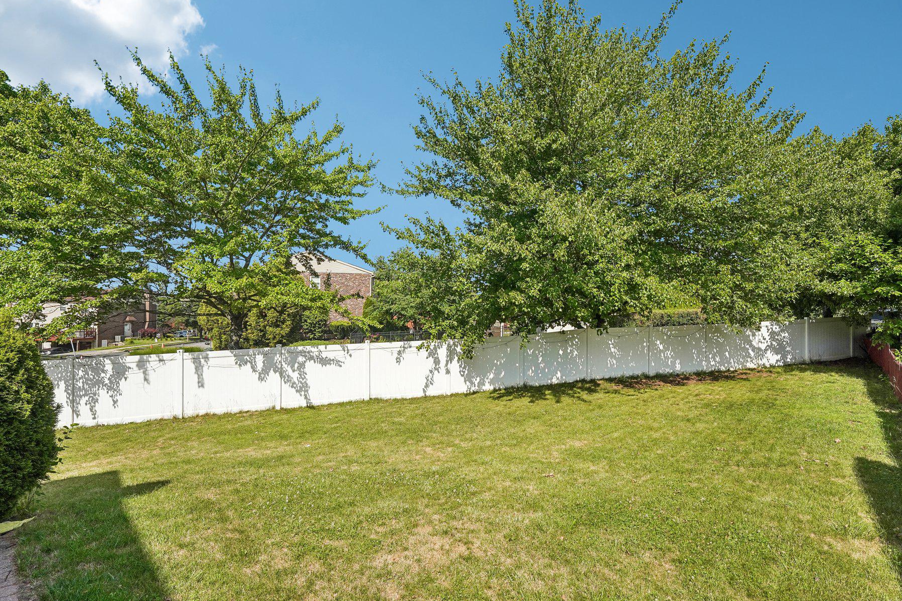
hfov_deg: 96.4
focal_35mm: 16
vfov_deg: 73.6
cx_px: 499
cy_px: 323
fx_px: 401
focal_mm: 14
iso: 500
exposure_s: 1/1250
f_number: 8
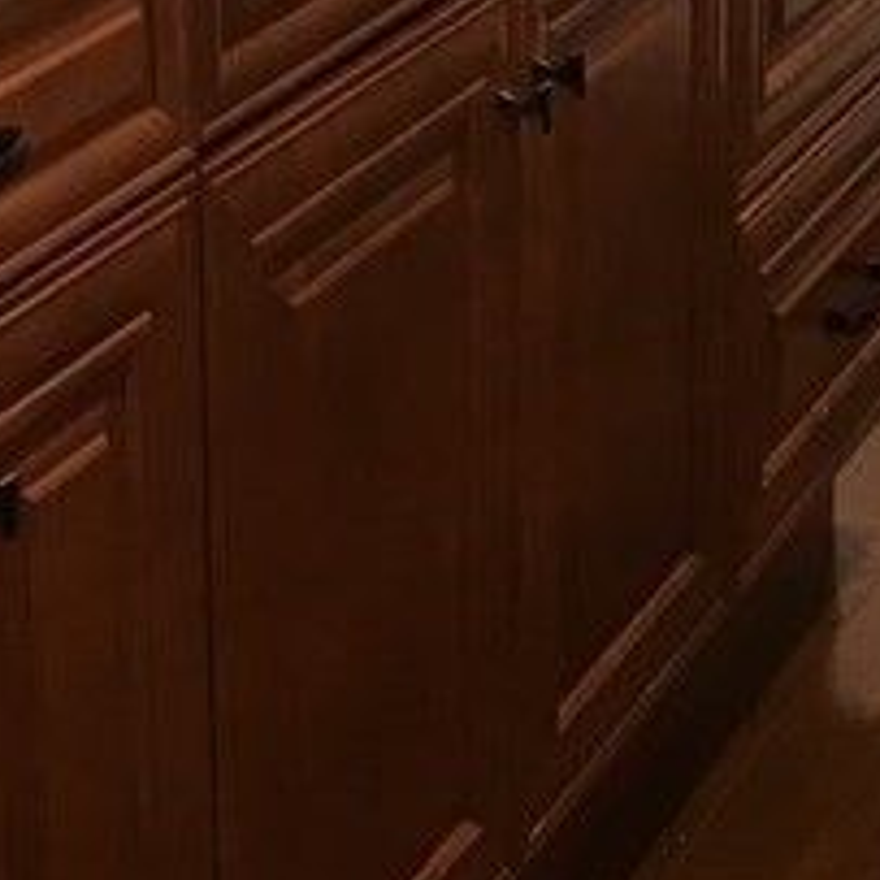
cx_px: -139
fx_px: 3710
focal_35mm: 129
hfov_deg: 13.2
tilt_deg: -11.8
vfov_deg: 13.2
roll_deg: +1.8
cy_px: -143
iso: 50
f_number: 2.2
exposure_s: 1/30
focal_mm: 4.15
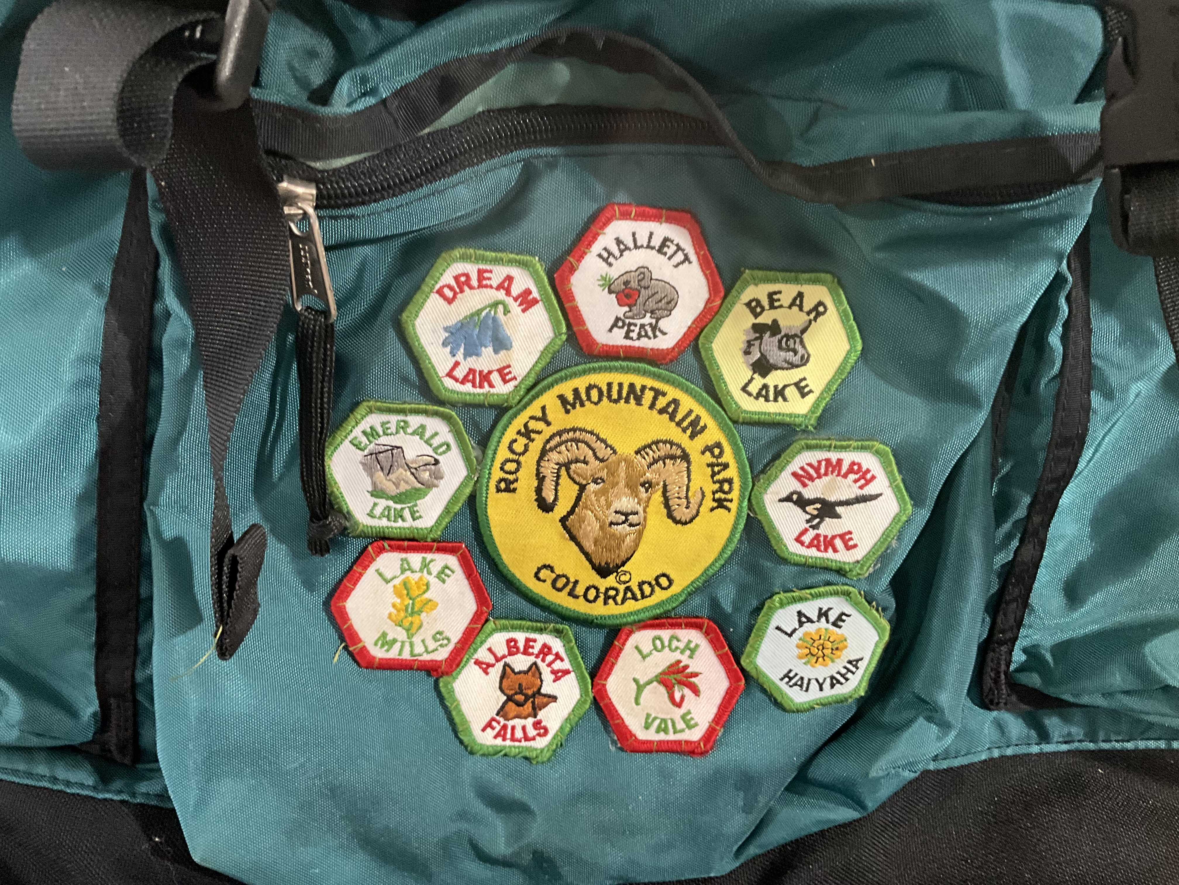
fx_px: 988
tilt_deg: -45.7
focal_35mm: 29
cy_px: 442
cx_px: 590
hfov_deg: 61.7
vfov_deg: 48.2
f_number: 1.8
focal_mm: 3
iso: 320
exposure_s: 1/52
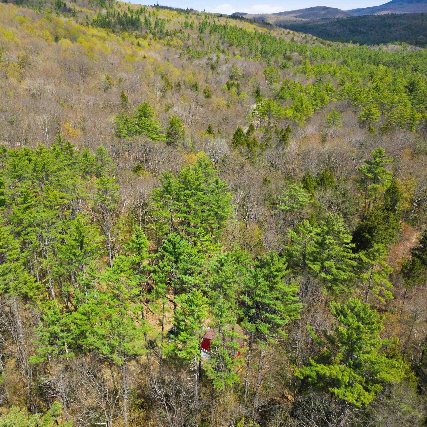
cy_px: 209
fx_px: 405
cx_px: 194
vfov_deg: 55.6
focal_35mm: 29
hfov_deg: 55.5
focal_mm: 6.7
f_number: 1.7
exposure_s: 1/2500
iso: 110
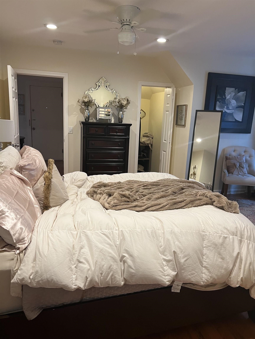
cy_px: 170
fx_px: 255
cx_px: 128
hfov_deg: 53.1
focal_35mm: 26
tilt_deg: -11.8
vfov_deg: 67.3
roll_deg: -2.1
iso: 125
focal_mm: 5.7
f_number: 1.5
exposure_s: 1/60
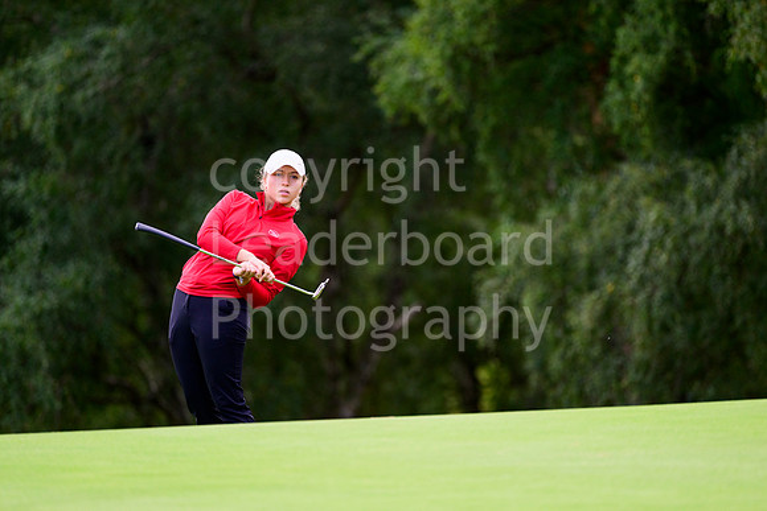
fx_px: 8524
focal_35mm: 400
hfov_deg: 5.2
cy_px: 256
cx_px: 384
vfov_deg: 3.4
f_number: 5.6
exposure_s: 1/1000
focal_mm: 400
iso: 1000
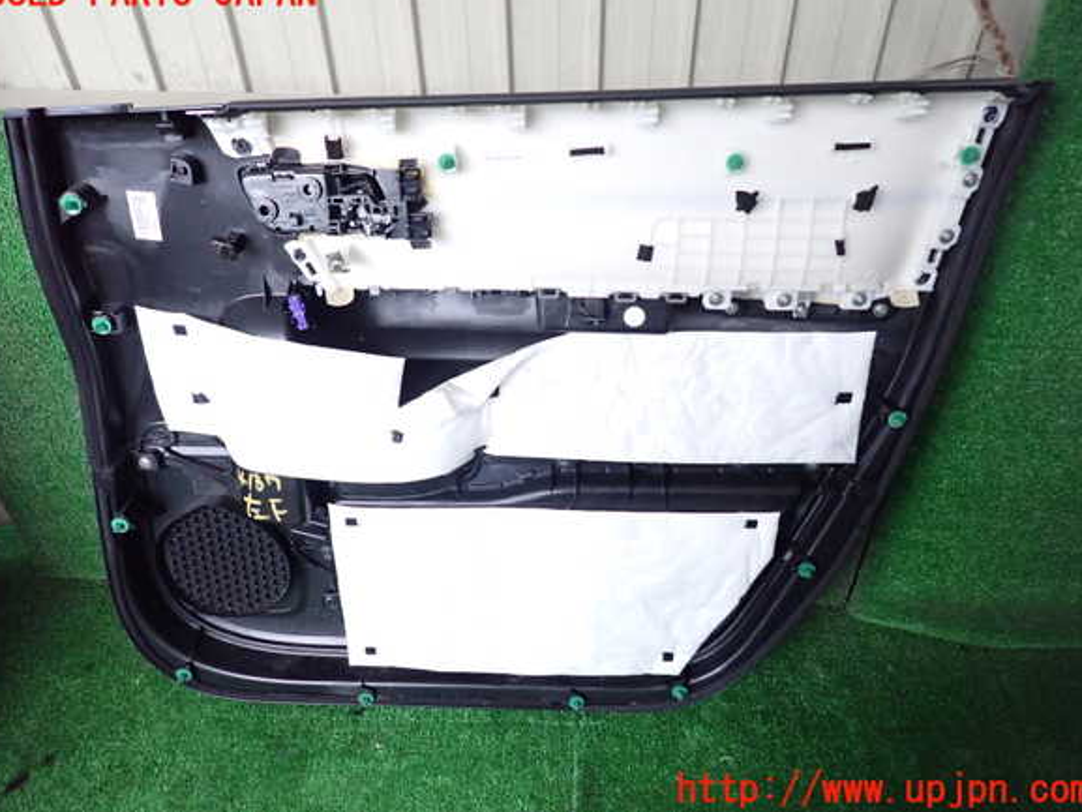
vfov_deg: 53.1
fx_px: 813
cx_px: 538
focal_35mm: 26
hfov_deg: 67.3
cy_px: 392
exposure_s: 1/1000
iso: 800
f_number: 2
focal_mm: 4.5
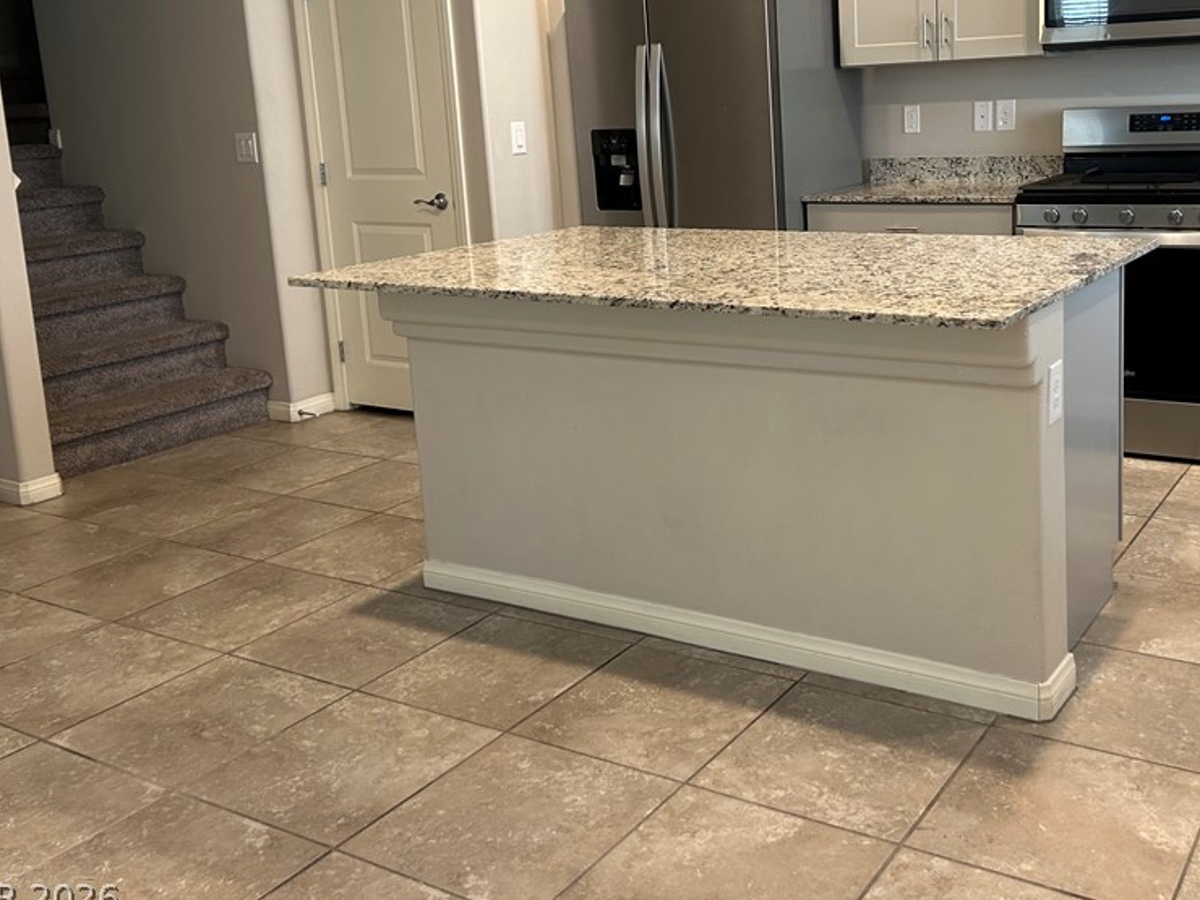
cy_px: 302
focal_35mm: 36
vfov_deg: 39.2
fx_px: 1248
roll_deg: +4.0
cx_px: 772
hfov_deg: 50.7
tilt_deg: -8.3
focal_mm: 5.7
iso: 125
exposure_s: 1/60
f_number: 1.5
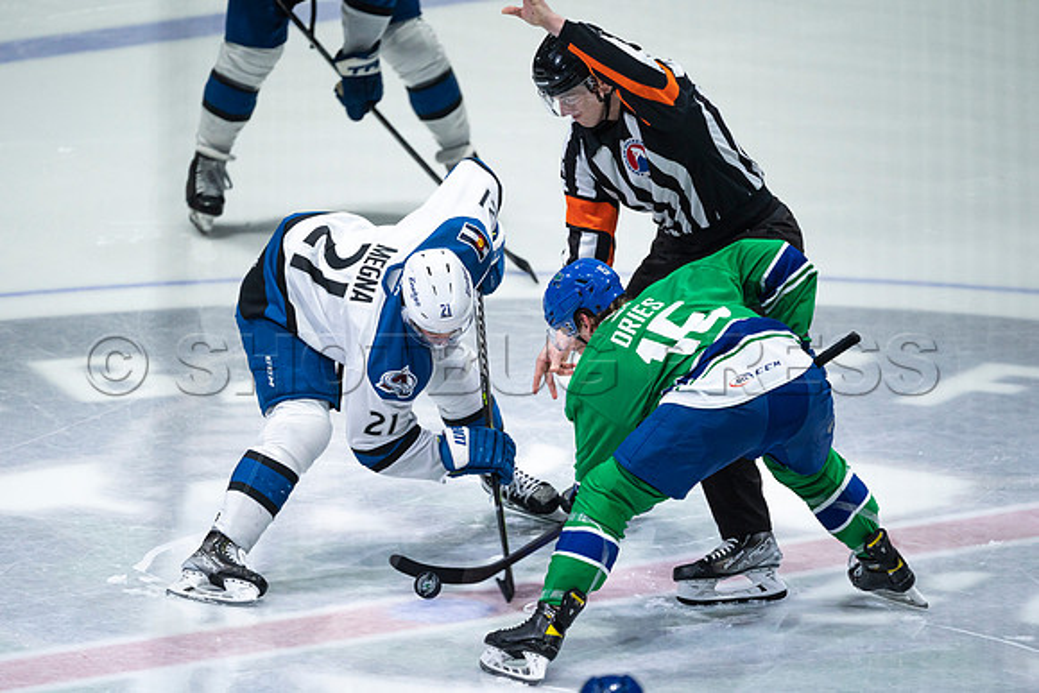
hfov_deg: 3.4
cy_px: 346
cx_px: 520
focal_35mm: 600
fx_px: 17320
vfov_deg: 2.3
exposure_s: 1/1000
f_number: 4
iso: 1600
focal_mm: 600
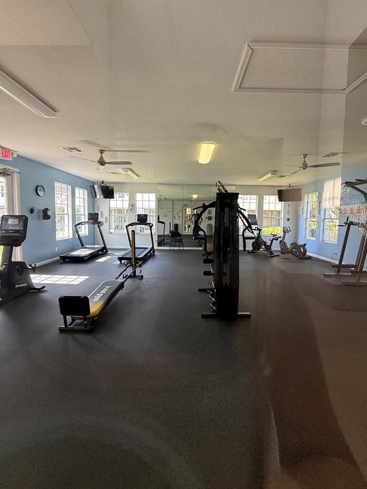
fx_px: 212
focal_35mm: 15
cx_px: 194
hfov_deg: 81.7
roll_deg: -1.0
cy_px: 233
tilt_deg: -3.7
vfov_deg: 98.1
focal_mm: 2.22
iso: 125
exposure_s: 1/99
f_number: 2.2
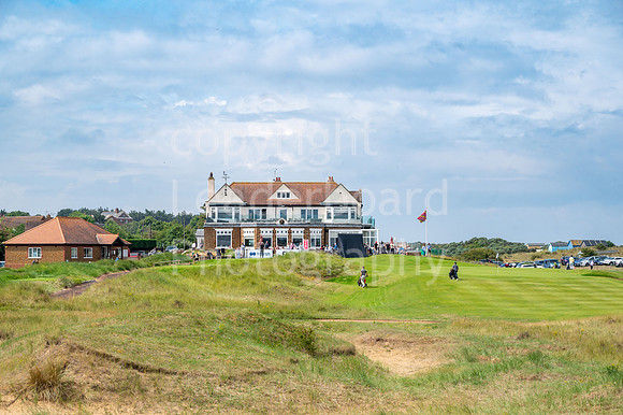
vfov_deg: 19.4
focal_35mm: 70
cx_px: 312
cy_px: 208
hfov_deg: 28.9
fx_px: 1211
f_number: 8
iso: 320
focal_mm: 70
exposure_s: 1/1250
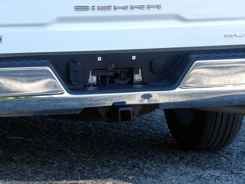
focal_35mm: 169
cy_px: 92
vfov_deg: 8.8
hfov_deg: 11.7
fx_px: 1196
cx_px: 122
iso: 200
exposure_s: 1/92
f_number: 4.4
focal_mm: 30.2
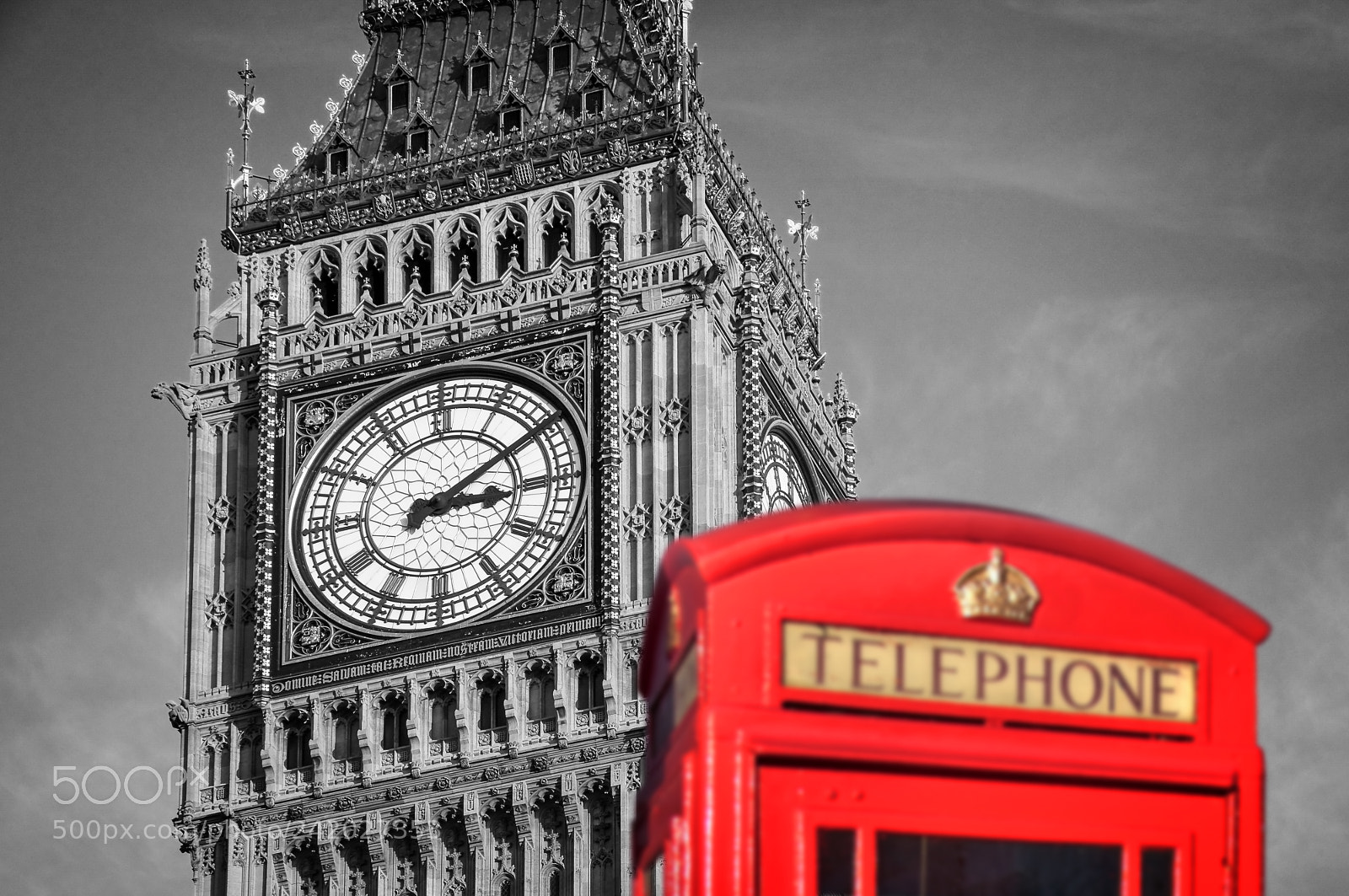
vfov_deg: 11.4
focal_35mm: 120
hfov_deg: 17.1
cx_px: 674
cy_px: 448
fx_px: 4492
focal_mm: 80
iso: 320
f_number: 11
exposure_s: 1/200
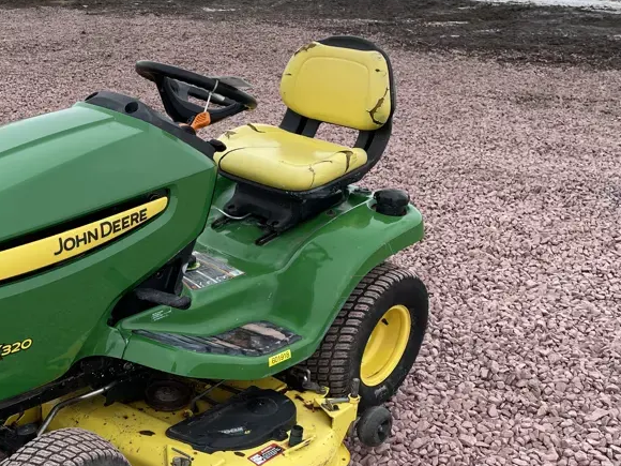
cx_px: 170
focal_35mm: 43
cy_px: 344
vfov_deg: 33.0
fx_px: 771
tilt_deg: -25.8
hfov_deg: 42.7
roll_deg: -1.7
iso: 32
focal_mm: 4.2
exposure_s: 1/2212
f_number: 1.6
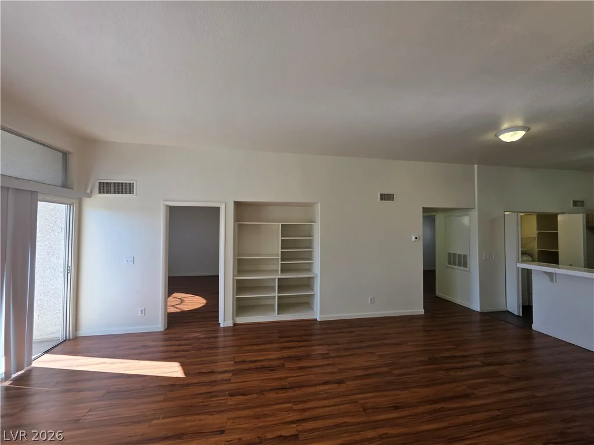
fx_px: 223
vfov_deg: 89.9
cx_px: 297
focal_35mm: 13
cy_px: 222
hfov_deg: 106.2
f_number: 1.9
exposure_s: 1/120
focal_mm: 2.2
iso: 25
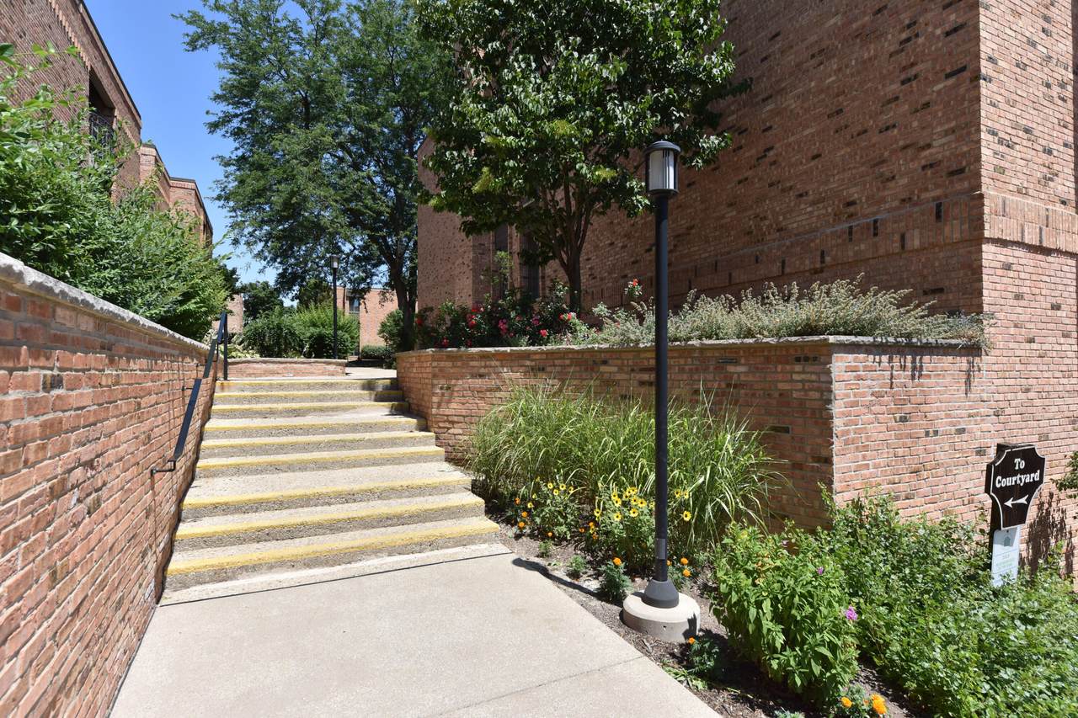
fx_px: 569
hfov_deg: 86.9
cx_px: 539
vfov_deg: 64.5
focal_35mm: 19
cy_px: 359
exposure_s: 1/800
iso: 320
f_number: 9
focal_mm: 19
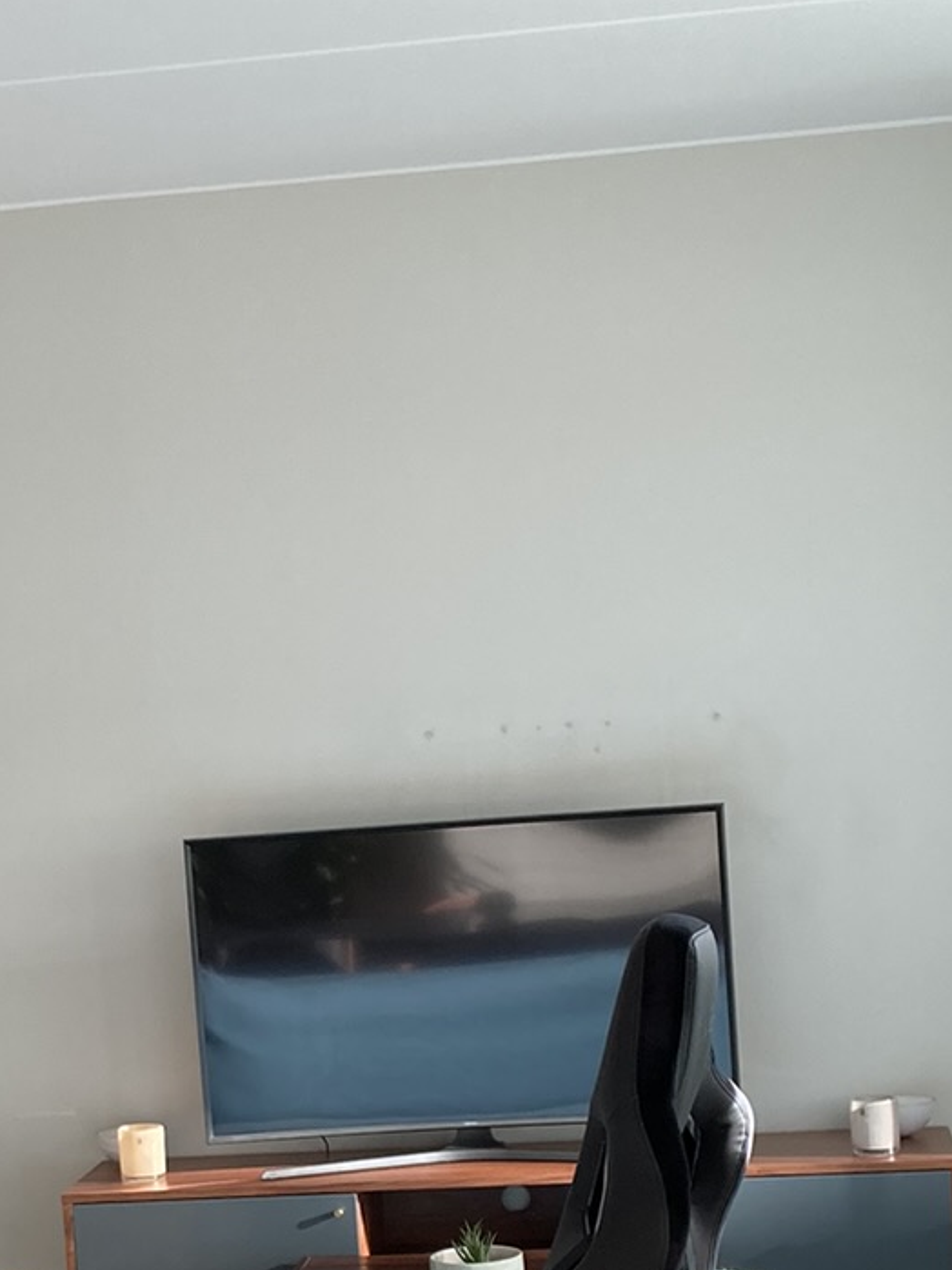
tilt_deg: -5.9
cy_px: 1021
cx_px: 256
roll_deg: +3.5
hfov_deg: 17.9
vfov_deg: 23.5
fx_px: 3008
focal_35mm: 82
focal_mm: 3.99
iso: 50
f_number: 1.8
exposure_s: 1/121
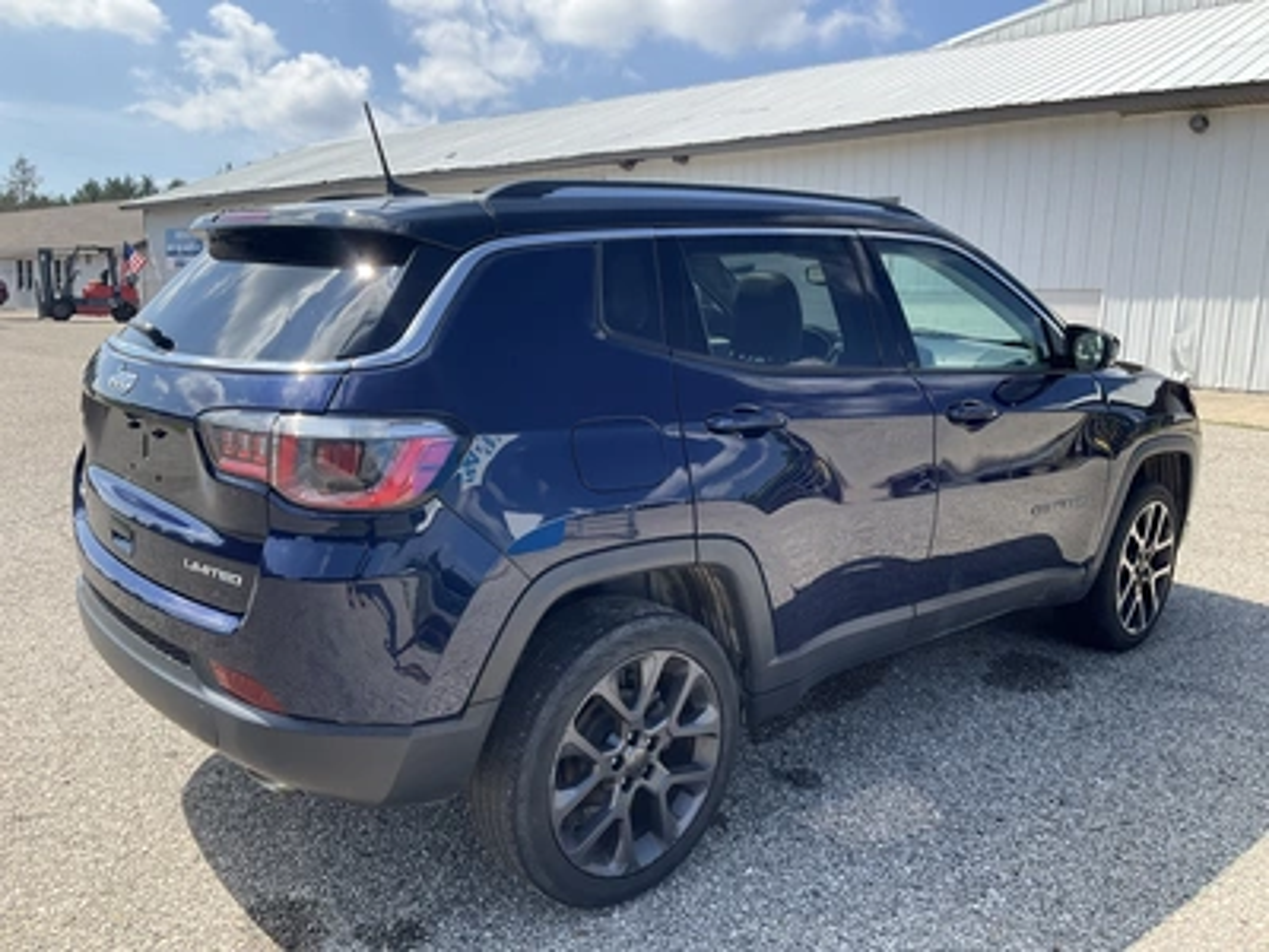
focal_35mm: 29
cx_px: 634
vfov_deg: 48.2
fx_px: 1063
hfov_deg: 61.7
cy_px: 476
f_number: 1.8
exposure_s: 1/962
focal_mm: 3
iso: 25
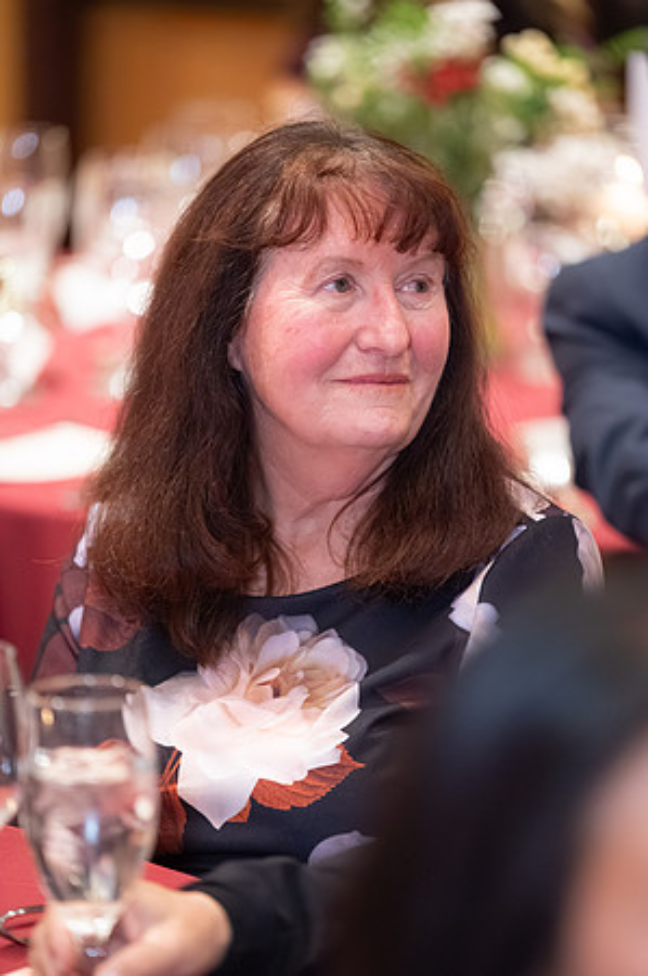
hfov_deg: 6.9
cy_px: 488
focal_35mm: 200
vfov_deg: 10.3
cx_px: 324
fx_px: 5412
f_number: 3.2
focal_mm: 200
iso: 8000
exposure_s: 1/125
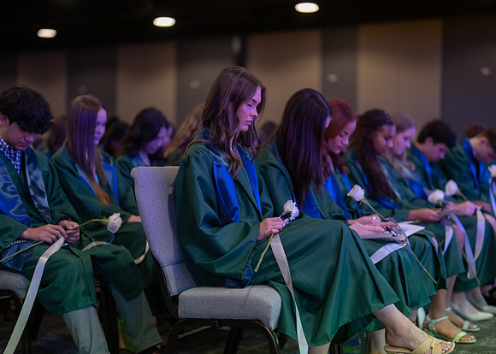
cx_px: 248
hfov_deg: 36.7
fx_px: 748
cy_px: 177
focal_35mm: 53
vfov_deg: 26.6
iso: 1000
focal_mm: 50
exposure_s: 1/400
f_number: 1.2
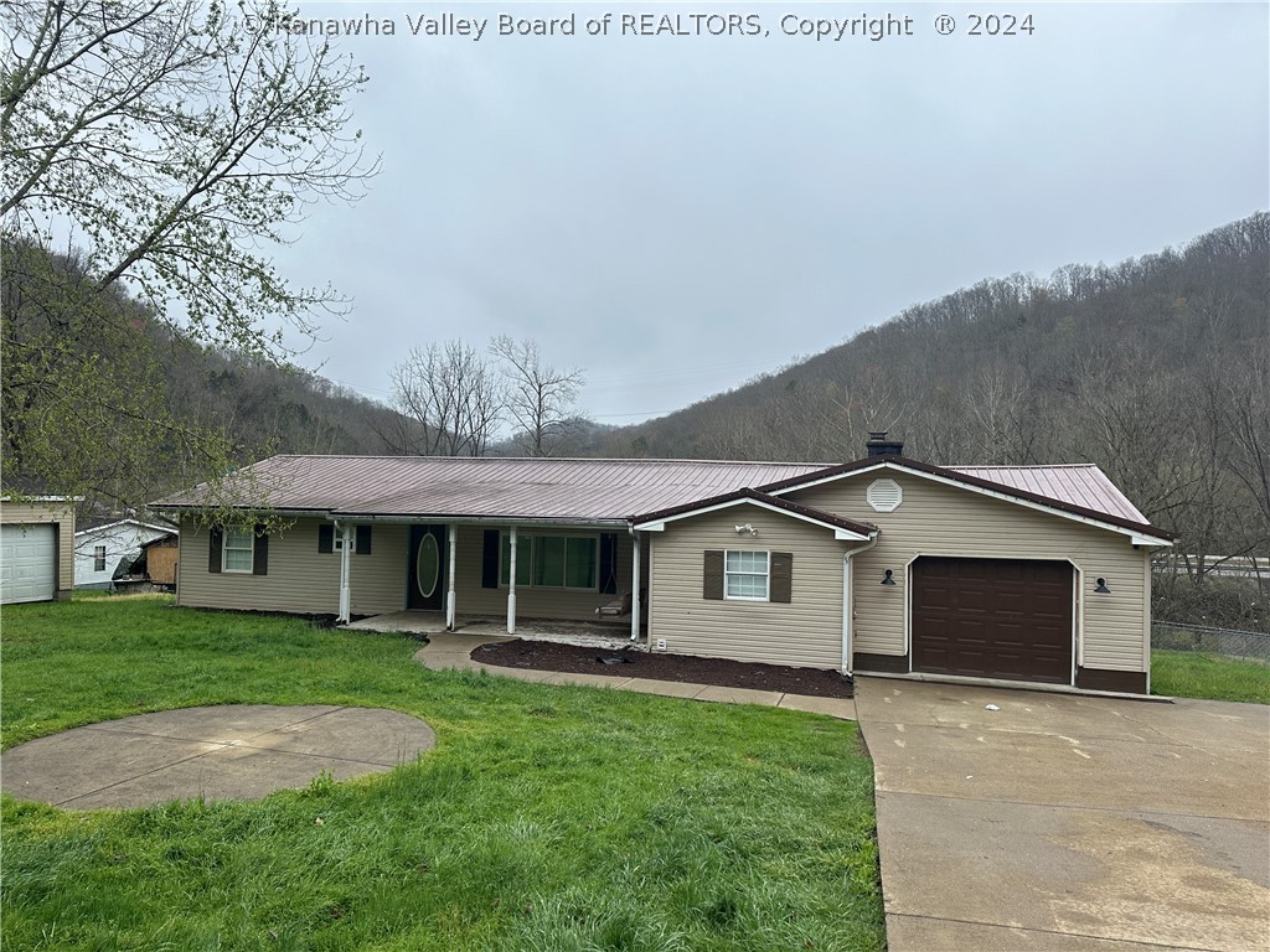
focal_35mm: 24
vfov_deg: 56.8
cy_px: 476
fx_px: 881
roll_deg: -2.3
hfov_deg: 71.6
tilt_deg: -1.5
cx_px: 635
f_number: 1.78
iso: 80
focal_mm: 6.86
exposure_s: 1/2967
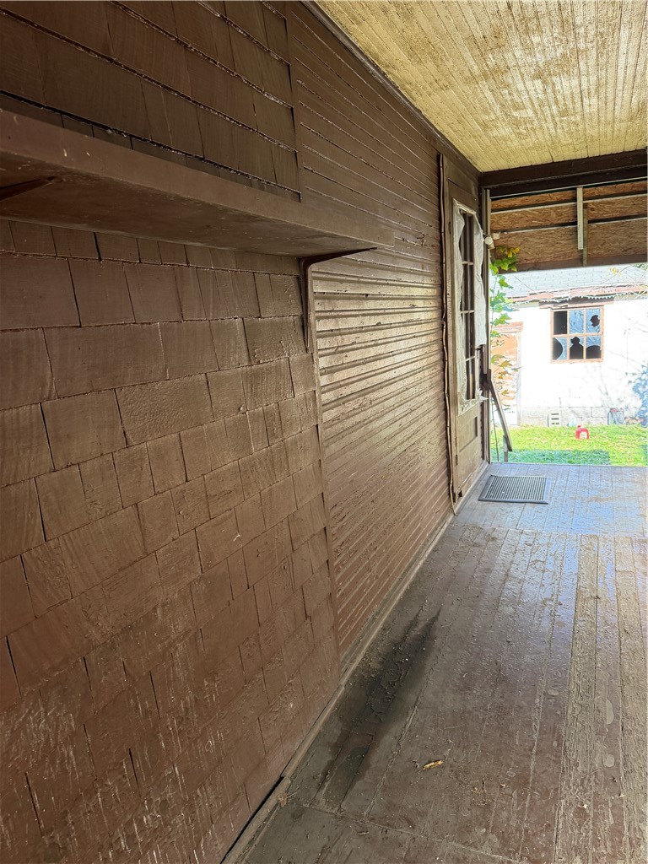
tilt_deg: -11.0
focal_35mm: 24
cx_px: 324
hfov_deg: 56.8
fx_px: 599
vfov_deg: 71.6
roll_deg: +3.6
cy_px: 432
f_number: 1.78
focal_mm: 6.76
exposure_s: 1/208
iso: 200
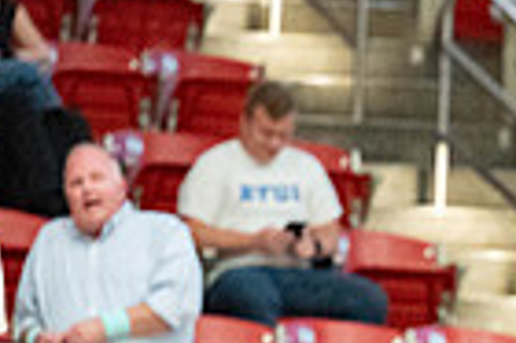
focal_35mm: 560
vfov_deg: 2.4
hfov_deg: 3.7
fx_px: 8017
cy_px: 485
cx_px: 748
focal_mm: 135
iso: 5000
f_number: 2.8
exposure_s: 1/500
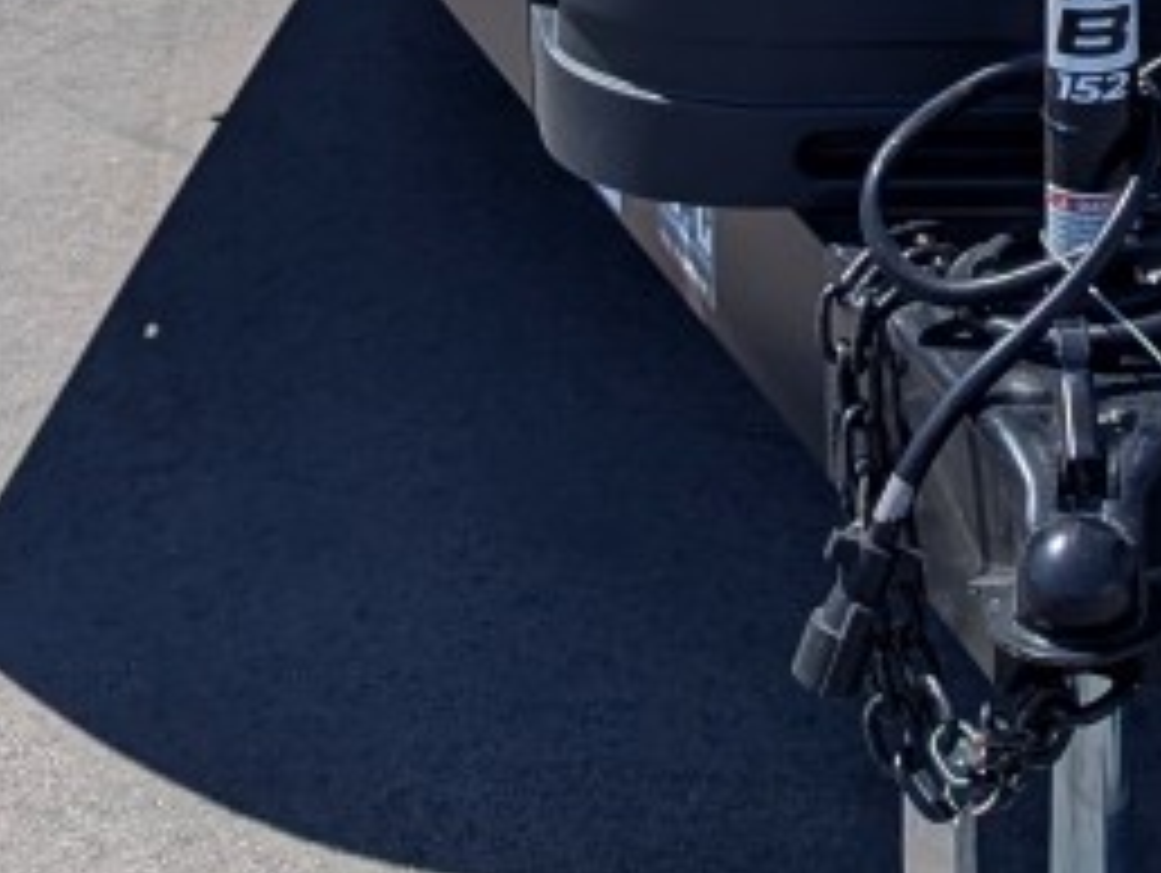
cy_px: -1152
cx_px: 1186
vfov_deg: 10.1
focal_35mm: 130
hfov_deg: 14.9
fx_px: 4364
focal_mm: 6.81
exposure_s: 1/2762
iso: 43
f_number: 1.85
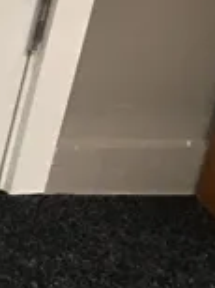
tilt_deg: -27.3
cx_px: -718
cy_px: 209
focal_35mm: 193
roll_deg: -1.4
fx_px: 1603
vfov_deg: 10.2
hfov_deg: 6.1
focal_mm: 4.15
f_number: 2.2
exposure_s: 1/17
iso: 80
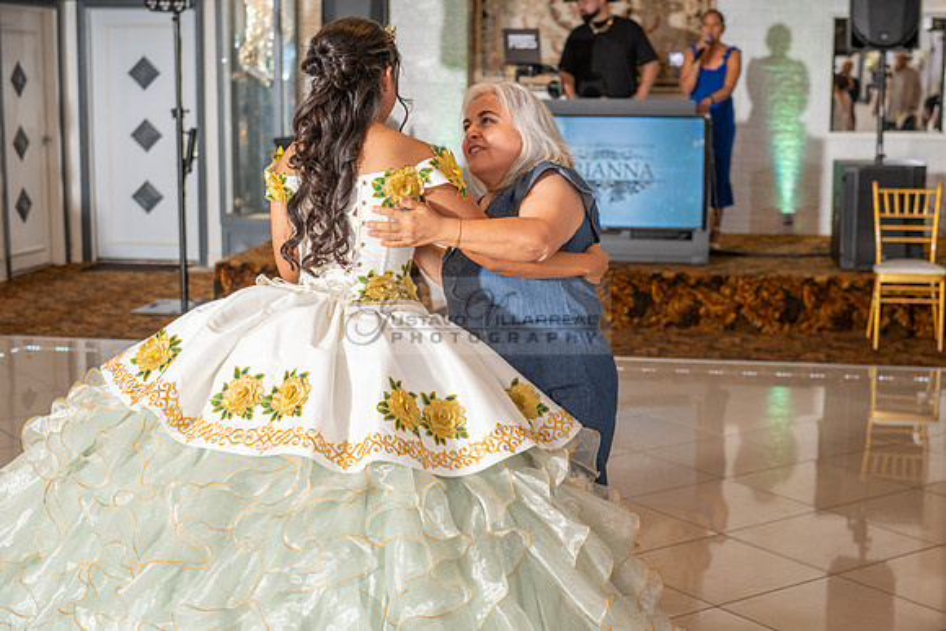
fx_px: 1524
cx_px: 473
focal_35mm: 58
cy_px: 316
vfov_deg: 23.4
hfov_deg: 34.5
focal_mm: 58
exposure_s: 1/200
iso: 500
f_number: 4
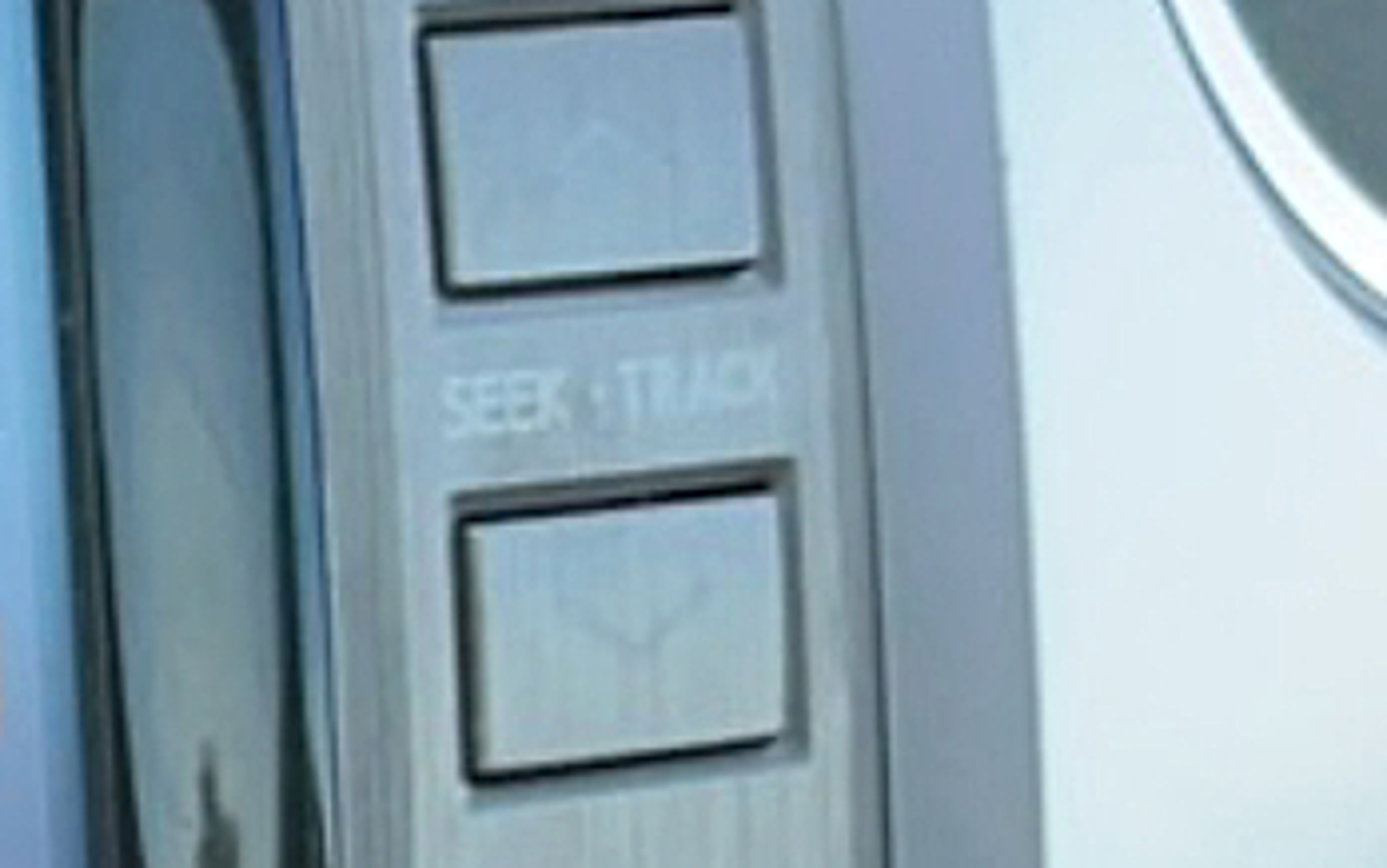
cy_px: 960
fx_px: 5522
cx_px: -1511
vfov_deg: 8.9
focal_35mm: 146
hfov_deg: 12.4
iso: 80
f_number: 1.8
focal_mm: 3
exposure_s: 1/60
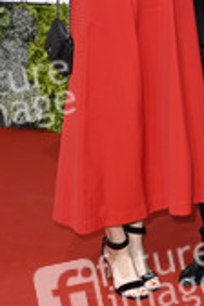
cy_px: 13
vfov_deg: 14.7
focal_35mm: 138
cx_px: 180
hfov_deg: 9.9
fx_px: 1173
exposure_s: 1/250
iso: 400
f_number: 6.3
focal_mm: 58
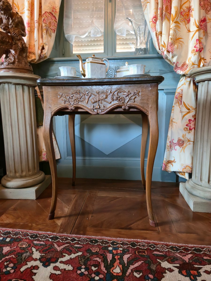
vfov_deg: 73.9
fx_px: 187
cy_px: 140
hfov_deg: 58.9
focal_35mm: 23
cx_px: 106
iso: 500
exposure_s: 1/50
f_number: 1.8
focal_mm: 5.4
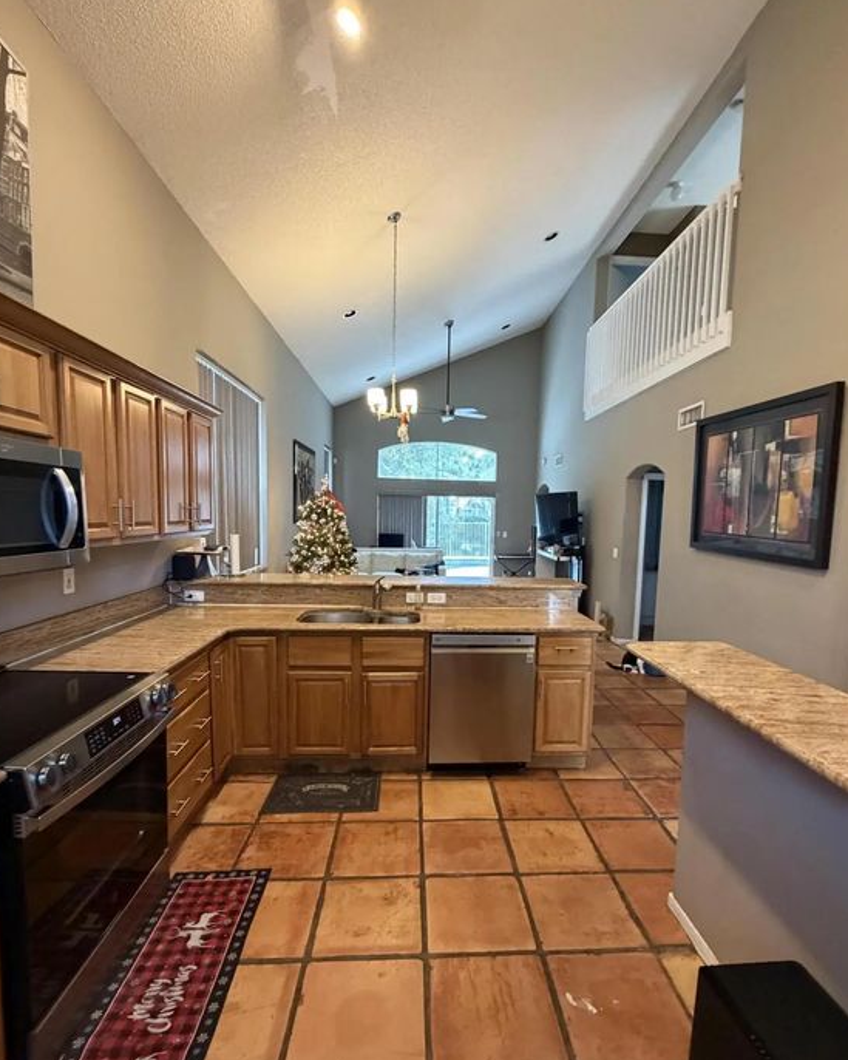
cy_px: 566
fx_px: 533
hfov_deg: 76.9
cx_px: 446
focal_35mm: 17
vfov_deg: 89.5
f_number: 2.2
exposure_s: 1/60
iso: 640
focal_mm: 2.22
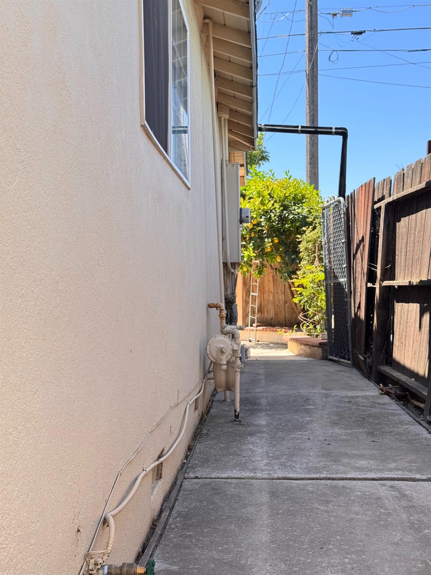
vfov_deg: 39.7
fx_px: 797
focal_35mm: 48
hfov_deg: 30.3
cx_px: 216
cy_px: 288
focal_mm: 6.76
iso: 64
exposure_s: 1/731
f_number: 1.78
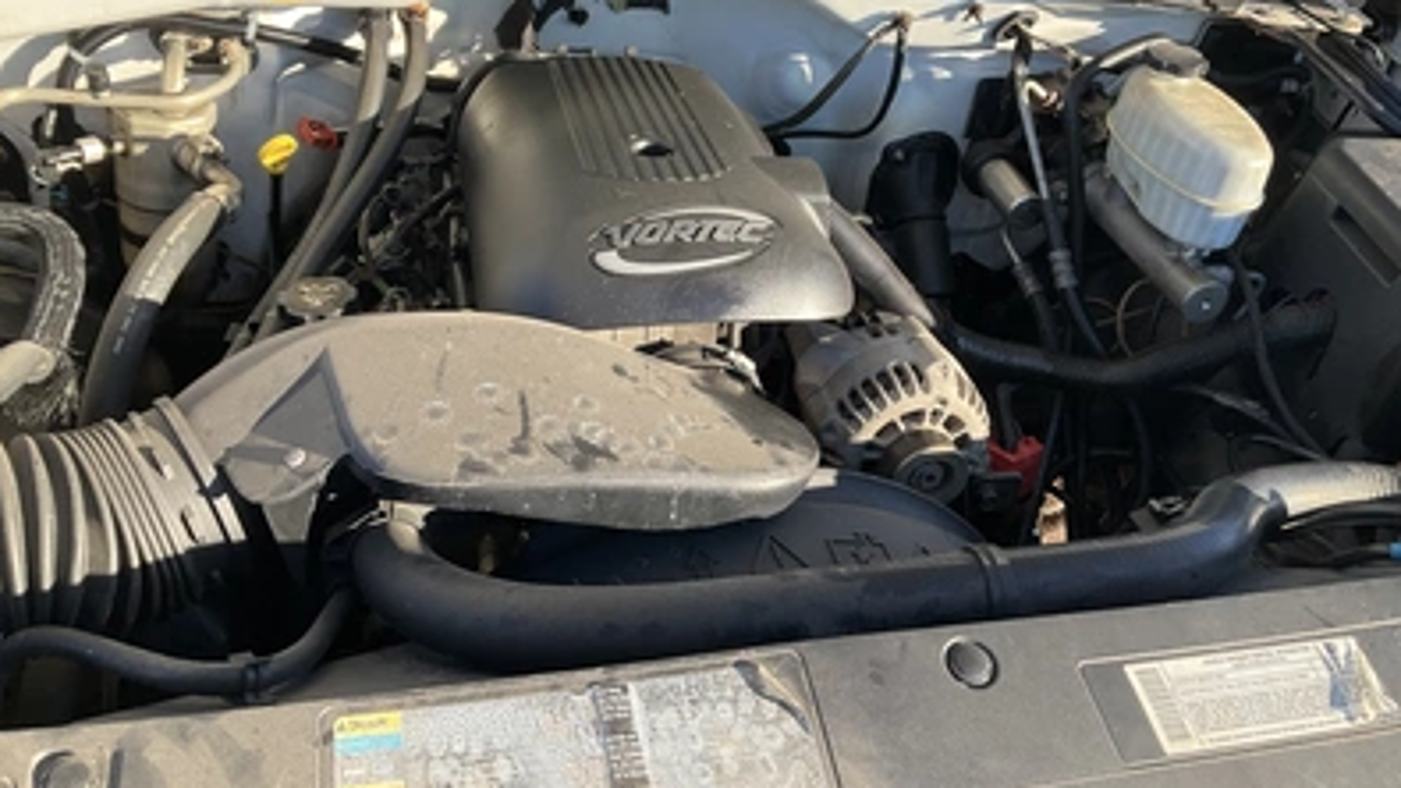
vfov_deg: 36.3
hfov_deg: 61.0
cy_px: 259
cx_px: 699
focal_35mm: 32
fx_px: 1189
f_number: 1.8
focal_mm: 3
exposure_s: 1/295
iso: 25
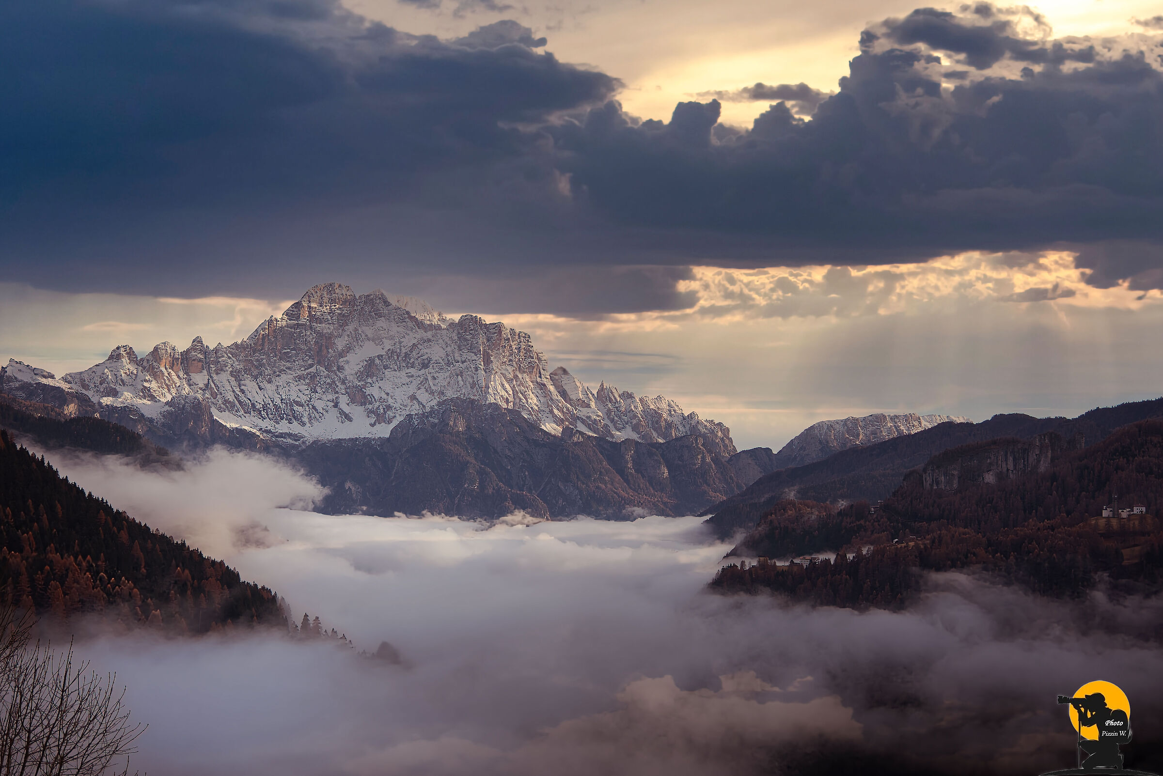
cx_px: 582
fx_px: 1680
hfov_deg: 38.2
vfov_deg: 26.0
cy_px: 388
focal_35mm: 52
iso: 79
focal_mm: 52
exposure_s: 1/200
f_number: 7.1
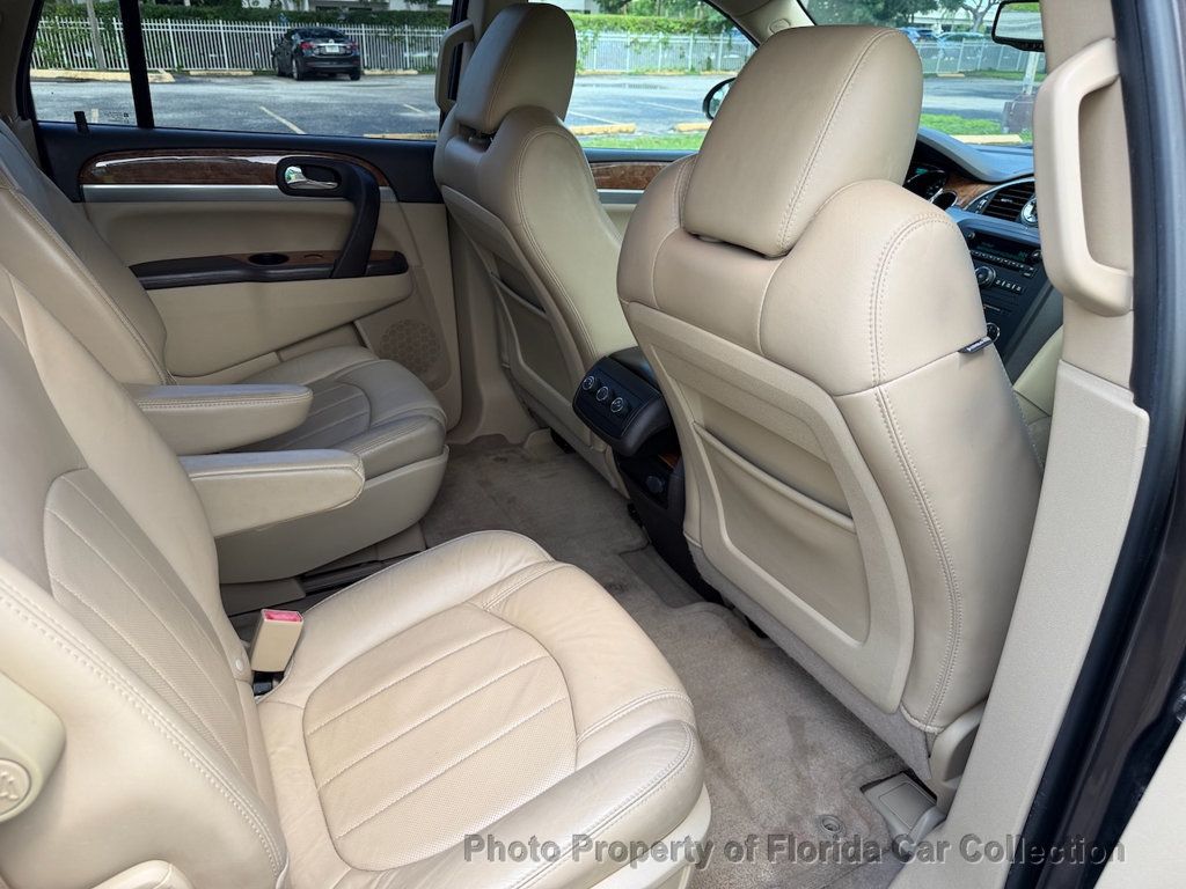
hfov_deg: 71.6
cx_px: 593
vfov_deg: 56.8
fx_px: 822
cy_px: 444
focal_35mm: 24
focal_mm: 6.76
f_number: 1.78
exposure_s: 1/208
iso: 64
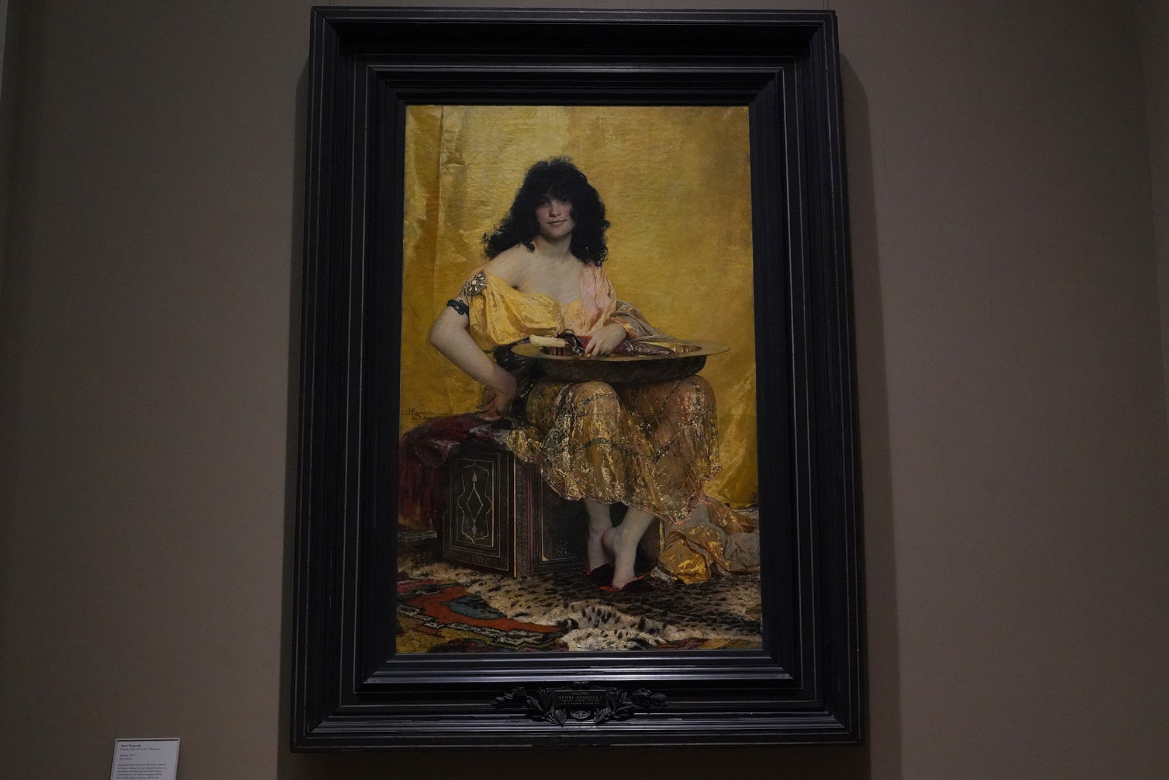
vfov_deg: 40.0
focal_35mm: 33
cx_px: 584
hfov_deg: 57.2
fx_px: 1072
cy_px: 390
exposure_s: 1/100
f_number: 6.3
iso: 8000
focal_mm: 33
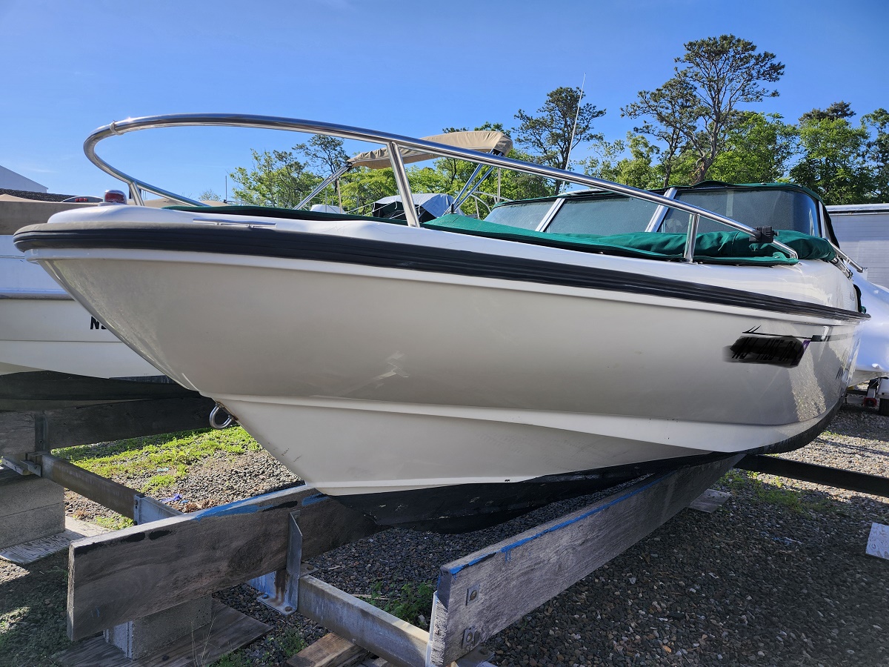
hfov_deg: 73.9
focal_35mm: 23
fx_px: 591
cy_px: 334
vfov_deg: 58.9
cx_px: 444
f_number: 1.8
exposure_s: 1/1182
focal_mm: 5.54
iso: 25
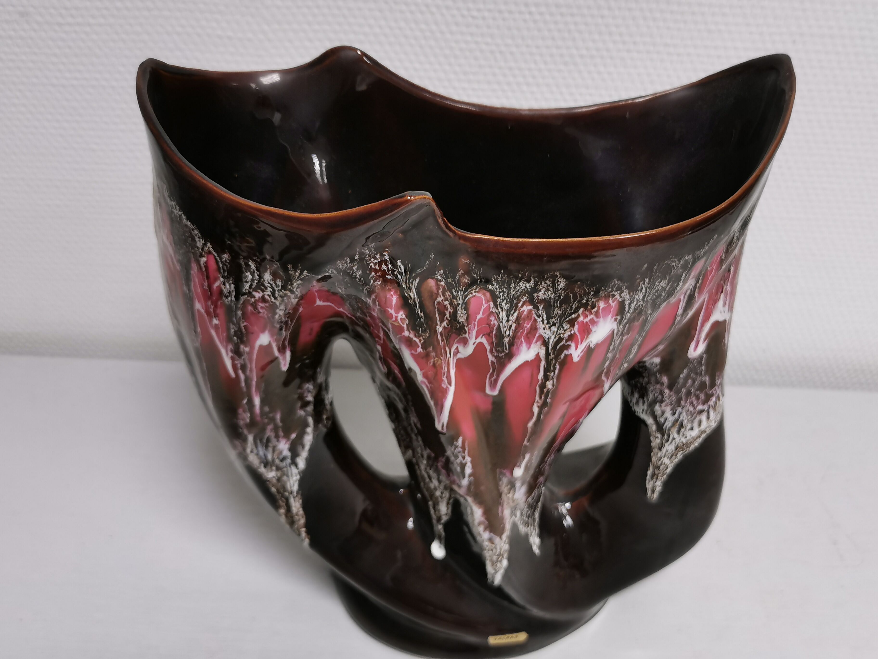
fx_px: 862
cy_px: 330
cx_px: 439
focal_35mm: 34
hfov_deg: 54.0
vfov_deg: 41.8
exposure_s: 1/50
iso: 100
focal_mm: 5.58
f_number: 1.8
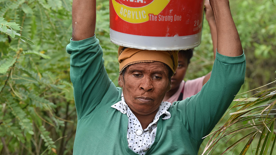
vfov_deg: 10.4
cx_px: 138
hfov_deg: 18.5
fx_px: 849
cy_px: 71
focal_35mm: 116
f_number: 9
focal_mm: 110
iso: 400
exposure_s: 1/250
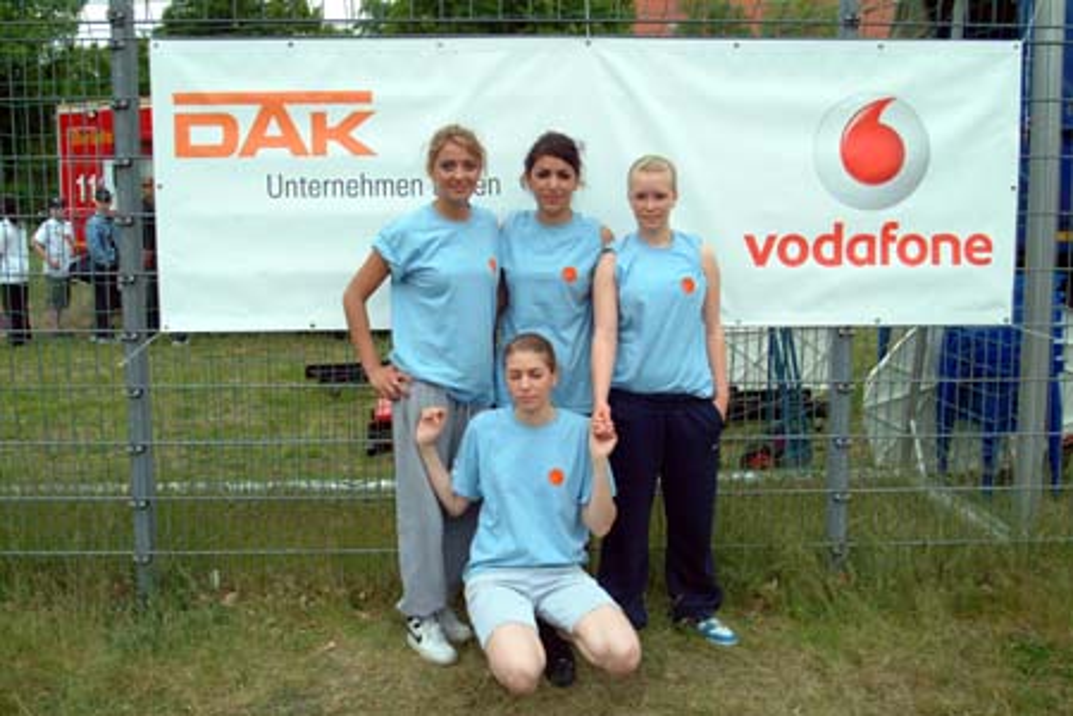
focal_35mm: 38
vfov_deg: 35.5
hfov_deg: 51.3
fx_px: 1118
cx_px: 536
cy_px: 358
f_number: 9.5
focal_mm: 25
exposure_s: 1/350
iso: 400
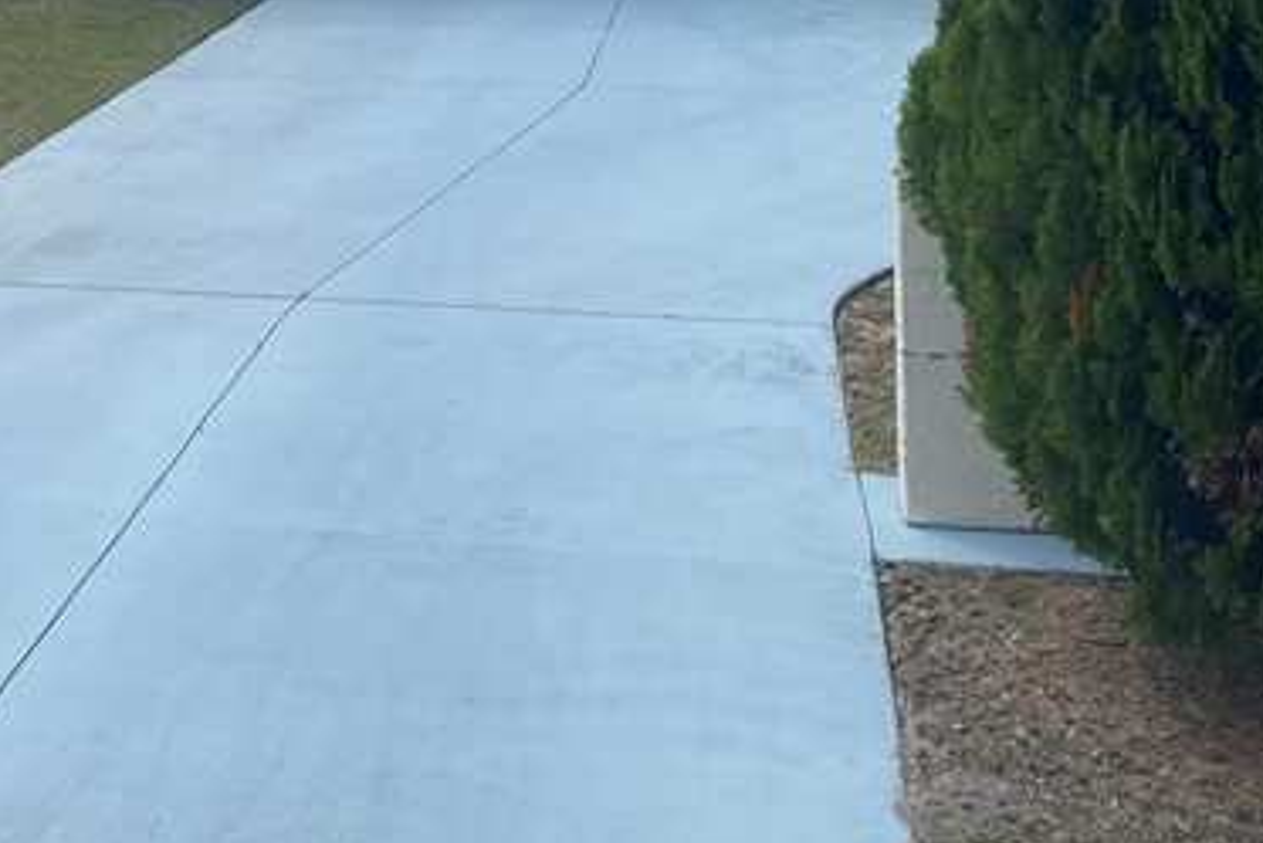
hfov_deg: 33.2
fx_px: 2036
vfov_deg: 21.9
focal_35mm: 58
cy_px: -129
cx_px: 203
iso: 32
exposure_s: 1/3205
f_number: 1.8
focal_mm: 4.25
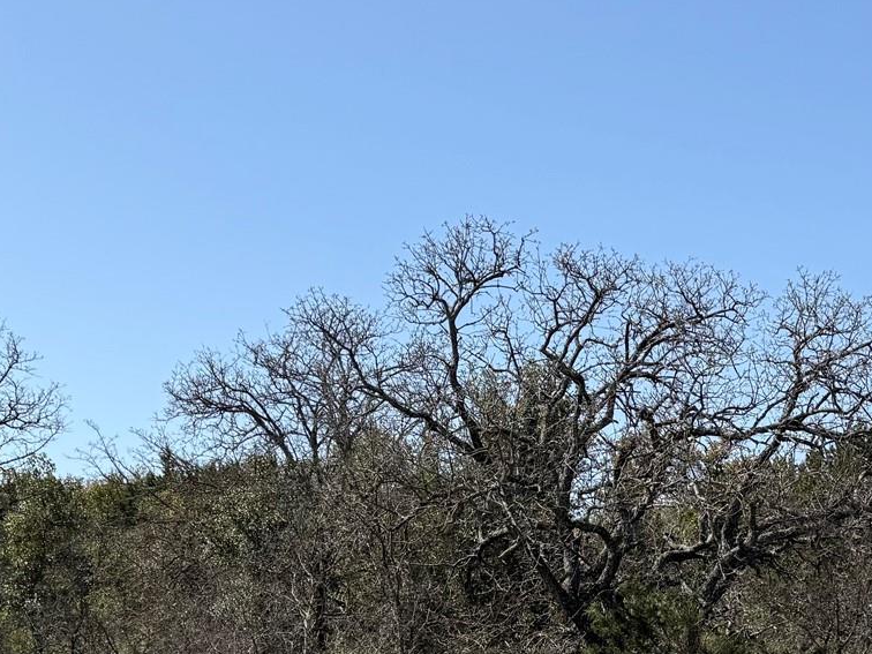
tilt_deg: -0.8
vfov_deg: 20.8
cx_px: 640
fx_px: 1637
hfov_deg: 29.4
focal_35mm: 65
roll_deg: +0.2
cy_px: 824
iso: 80
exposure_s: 1/3584
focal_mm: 6.76
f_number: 1.78
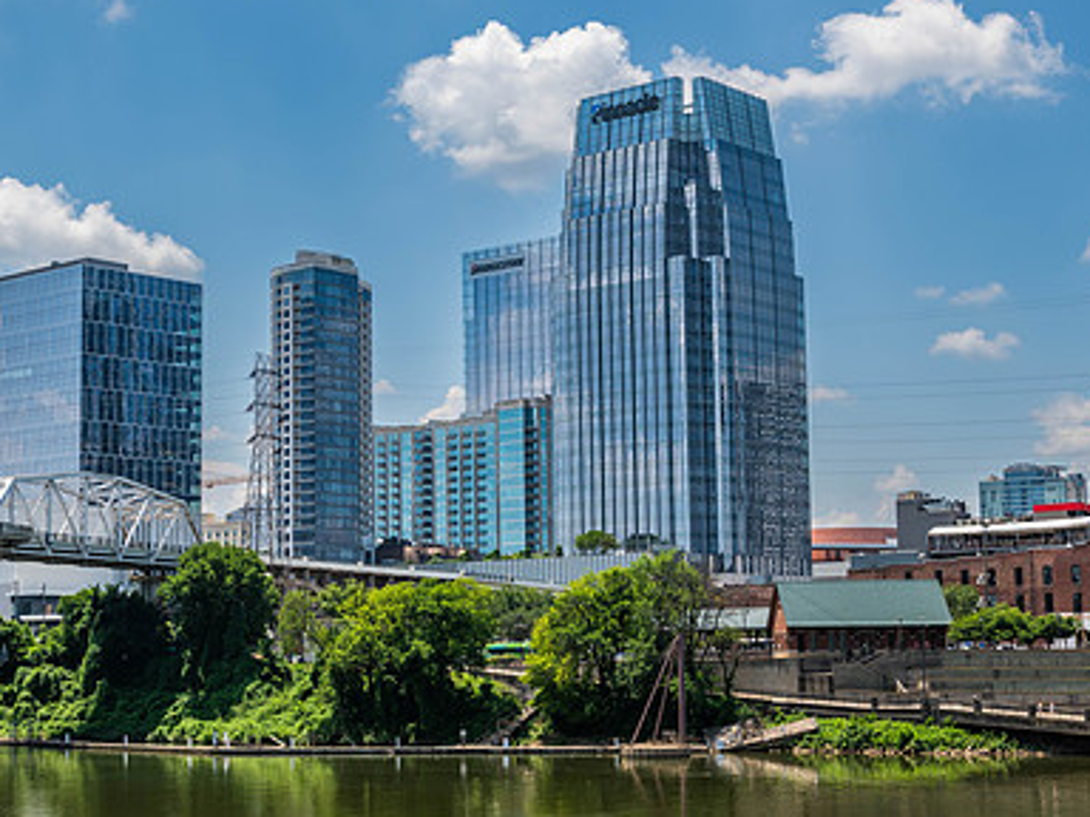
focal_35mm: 61
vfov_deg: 24.0
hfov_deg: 31.6
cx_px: 431
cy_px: 444
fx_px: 1921
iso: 64
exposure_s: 1/160
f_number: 8
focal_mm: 42
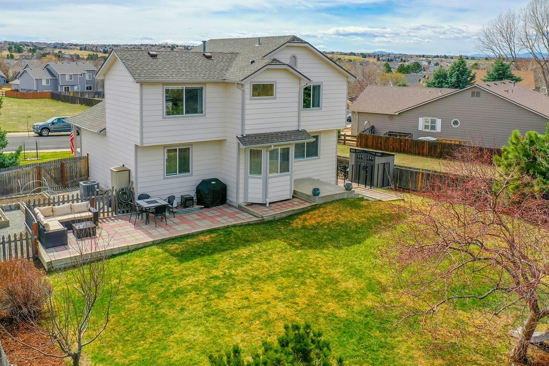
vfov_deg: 41.1
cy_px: 187
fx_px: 488
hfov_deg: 58.7
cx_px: 264
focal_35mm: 32
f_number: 5.6
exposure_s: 1/500
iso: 100
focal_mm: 10.26
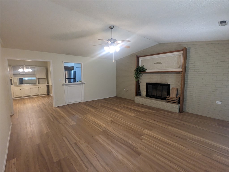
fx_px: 106
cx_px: 114
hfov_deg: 94.5
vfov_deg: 78.1
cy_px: 86
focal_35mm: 16
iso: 456
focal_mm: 2.35
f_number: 2.2
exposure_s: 1/94.6
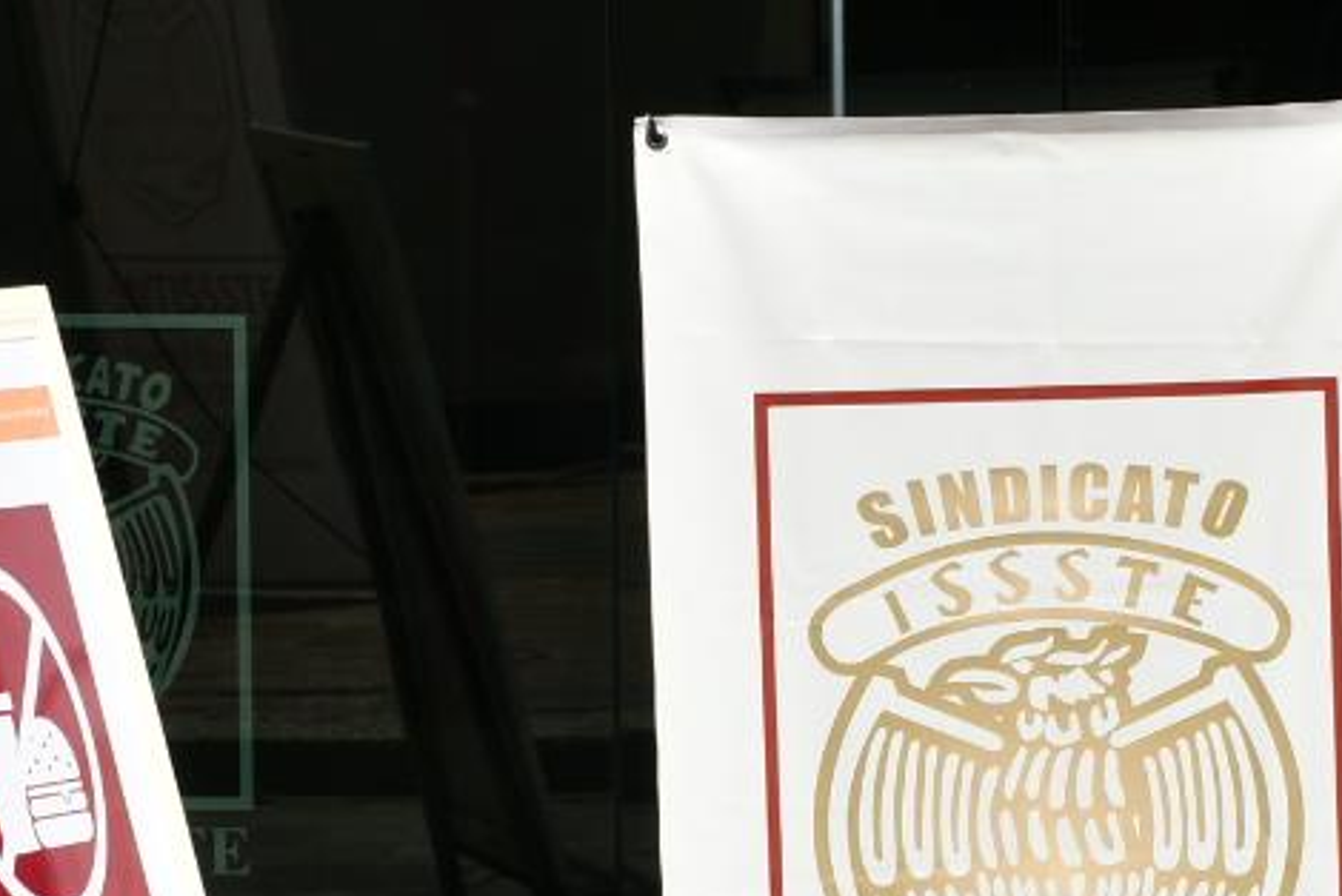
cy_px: 1127
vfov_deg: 4.4
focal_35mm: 310
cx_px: 1091
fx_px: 11563
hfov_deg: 6.6
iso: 100
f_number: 13
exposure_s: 1/250
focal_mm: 60
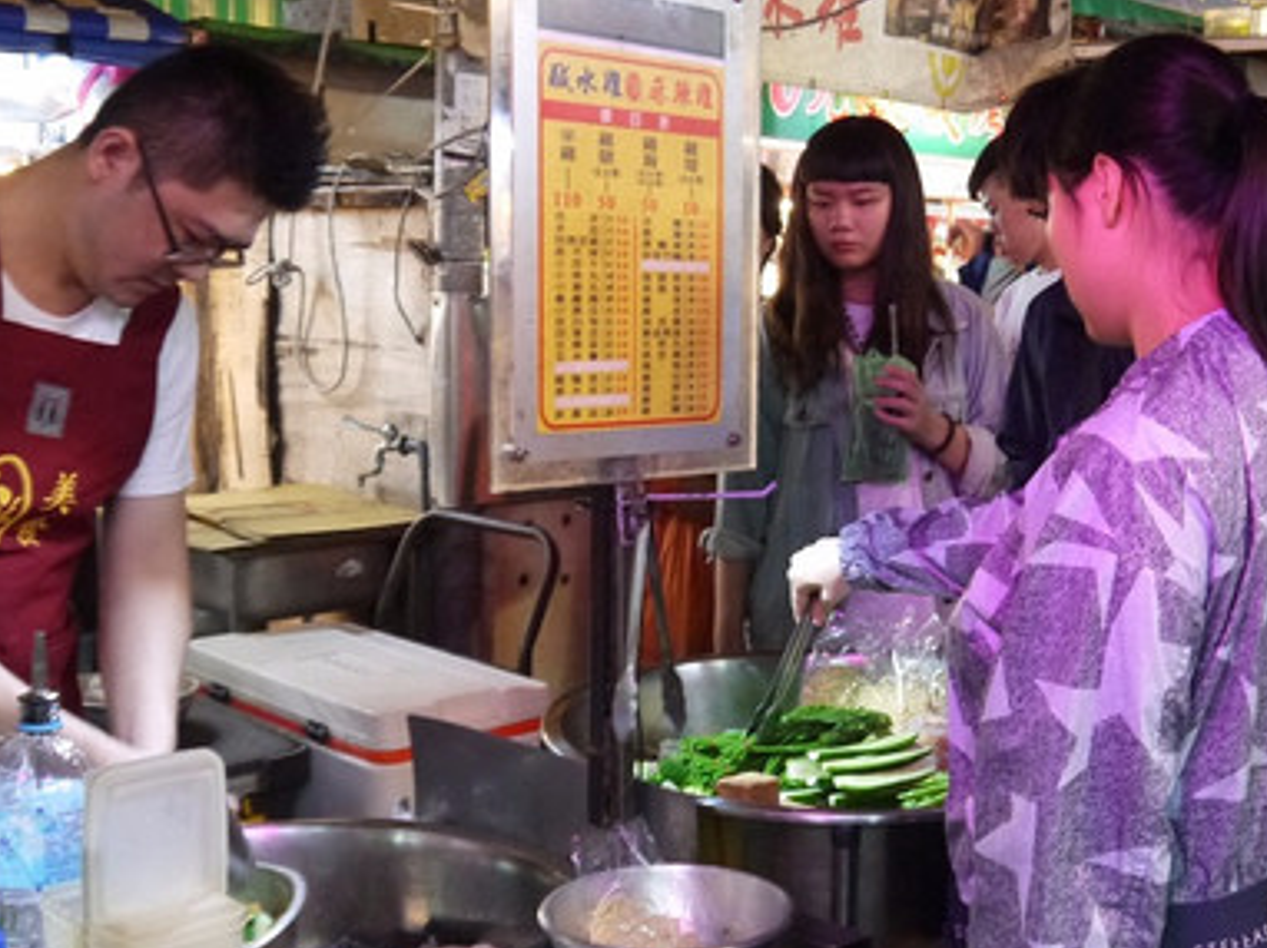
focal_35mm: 44
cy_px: 444
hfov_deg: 42.5
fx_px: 1609
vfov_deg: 32.8
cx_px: 823
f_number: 3.5
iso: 1600
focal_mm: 14
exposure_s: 1/30
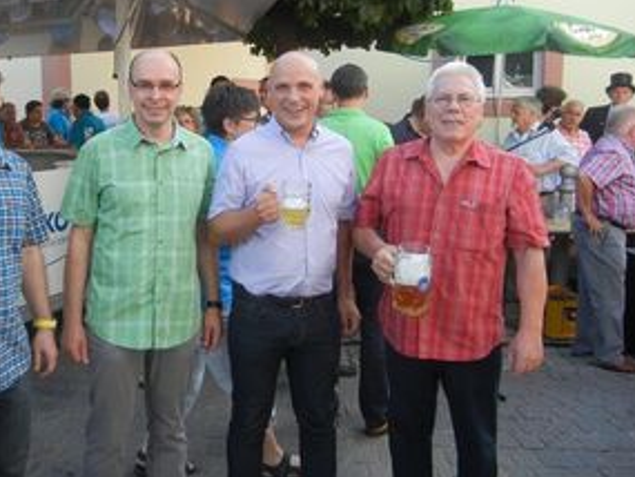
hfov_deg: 44.2
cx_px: 222
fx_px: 771
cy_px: 171
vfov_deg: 34.1
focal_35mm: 42
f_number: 3.5
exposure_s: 1/229
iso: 160
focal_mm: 5.4
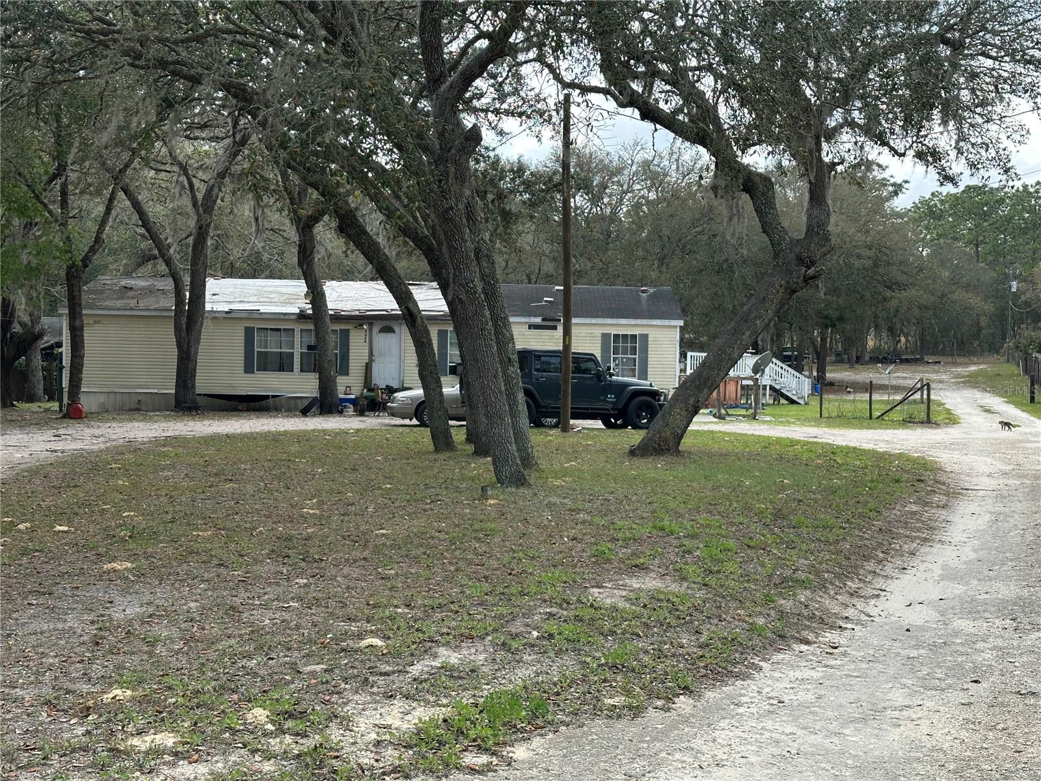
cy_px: 390
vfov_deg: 30.3
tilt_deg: -3.0
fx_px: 1443
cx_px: 520
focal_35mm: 48
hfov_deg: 39.7
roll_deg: -1.0
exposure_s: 1/1030
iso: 64
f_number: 1.78
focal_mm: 6.86
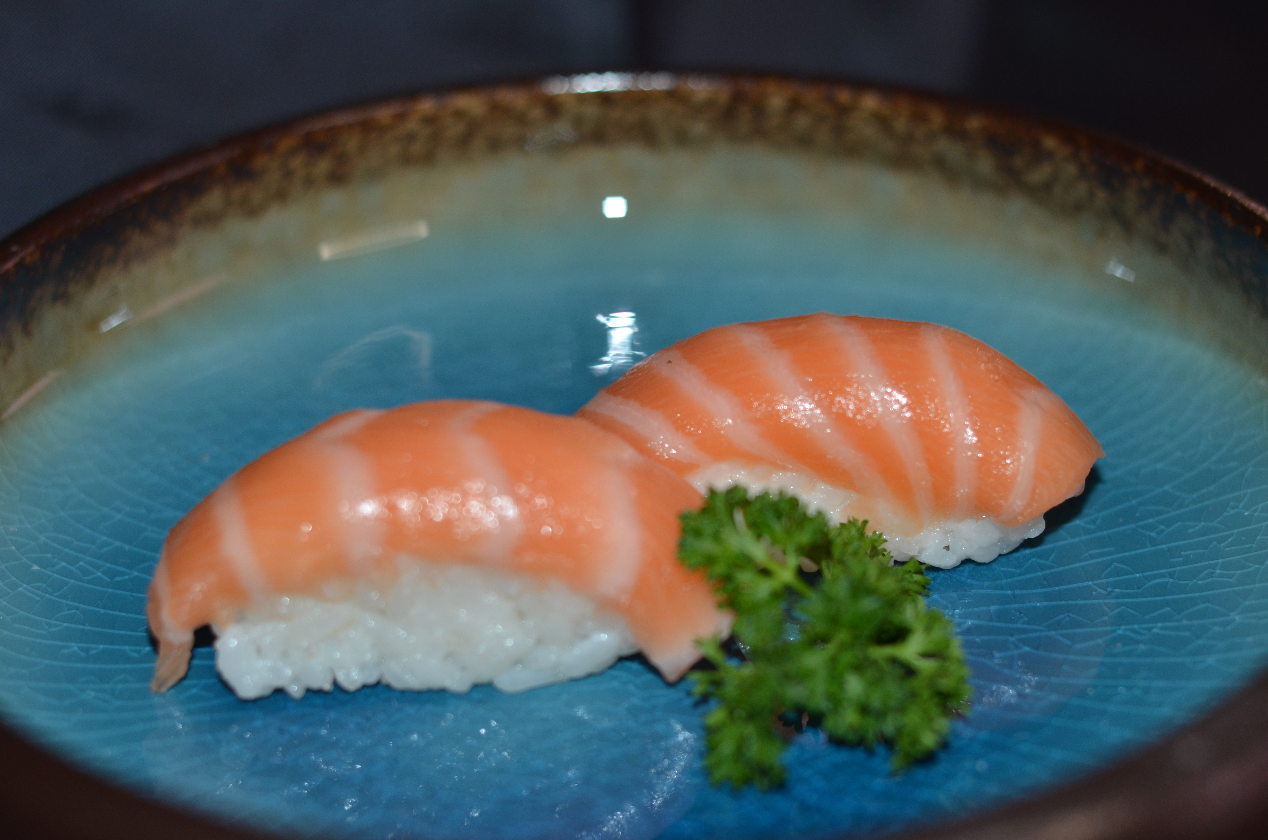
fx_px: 2636
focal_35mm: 75
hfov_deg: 27.0
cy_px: 420
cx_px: 634
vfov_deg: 18.1
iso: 560
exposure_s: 1/60
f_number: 2.8
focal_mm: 50
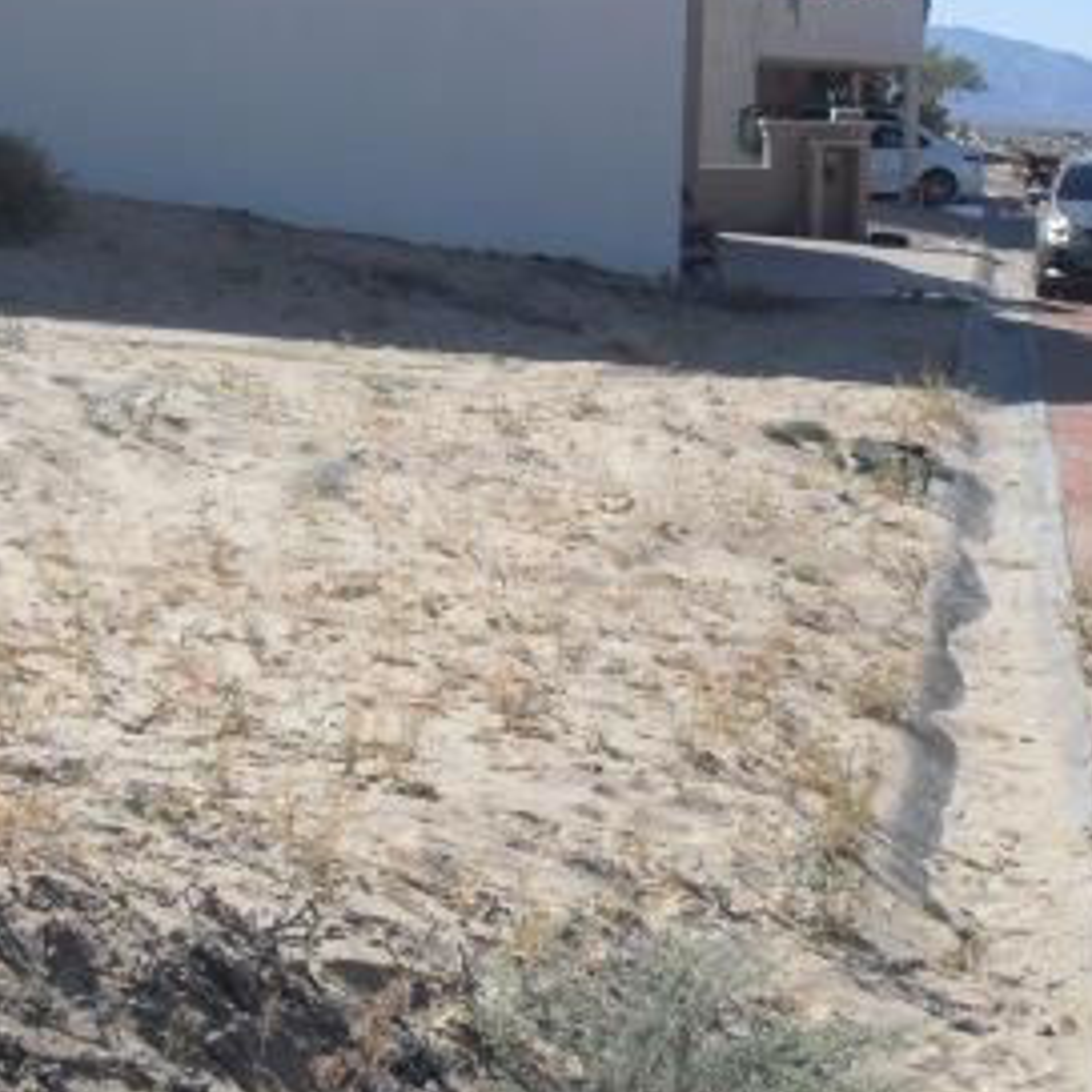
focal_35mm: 75
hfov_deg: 23.1
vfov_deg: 22.9
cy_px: 329
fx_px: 2677
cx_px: 538
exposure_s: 1/160
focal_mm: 6.3
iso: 64
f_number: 7.8
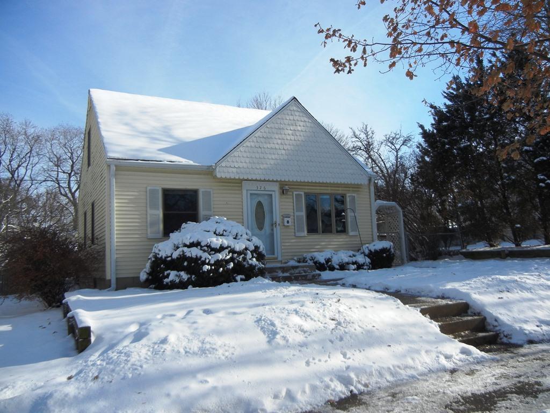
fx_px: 477
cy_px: 206
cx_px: 275
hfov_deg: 60.0
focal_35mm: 30
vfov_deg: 46.8
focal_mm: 5.4
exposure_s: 1/416
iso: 160
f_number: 7
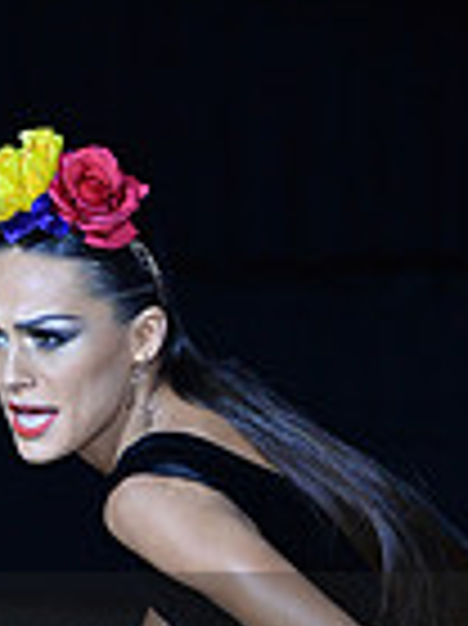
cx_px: 83
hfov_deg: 2.2
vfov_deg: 2.9
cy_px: 725
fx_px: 12313
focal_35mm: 682
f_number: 4.5
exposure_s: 1/250
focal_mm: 170
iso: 2000
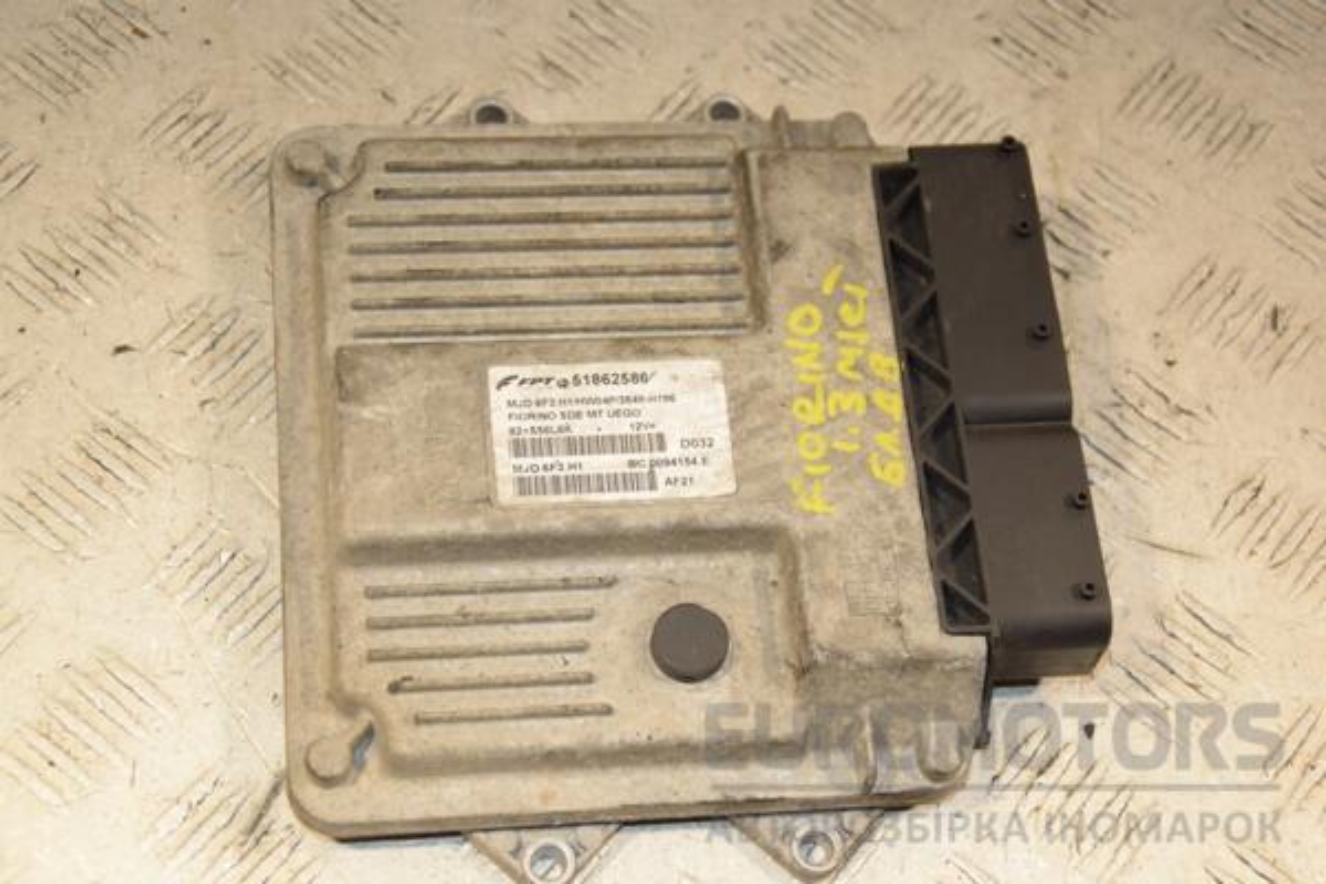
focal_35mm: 75
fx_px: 2762
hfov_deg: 27.0
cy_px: 442
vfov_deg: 18.2
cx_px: 663
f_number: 5.6
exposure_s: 1/200
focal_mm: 50
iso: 800
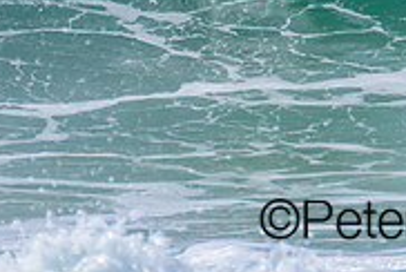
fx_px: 39502
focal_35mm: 3497
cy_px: -240
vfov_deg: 0.4
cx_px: 499
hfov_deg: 0.6
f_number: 11
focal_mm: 800
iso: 800
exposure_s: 1/2000
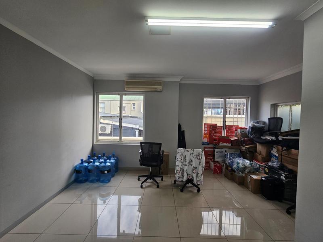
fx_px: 121
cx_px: 162
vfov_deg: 89.9
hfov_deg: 106.2
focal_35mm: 13
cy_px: 121
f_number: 2.2
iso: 50
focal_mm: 2.2
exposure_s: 1/50
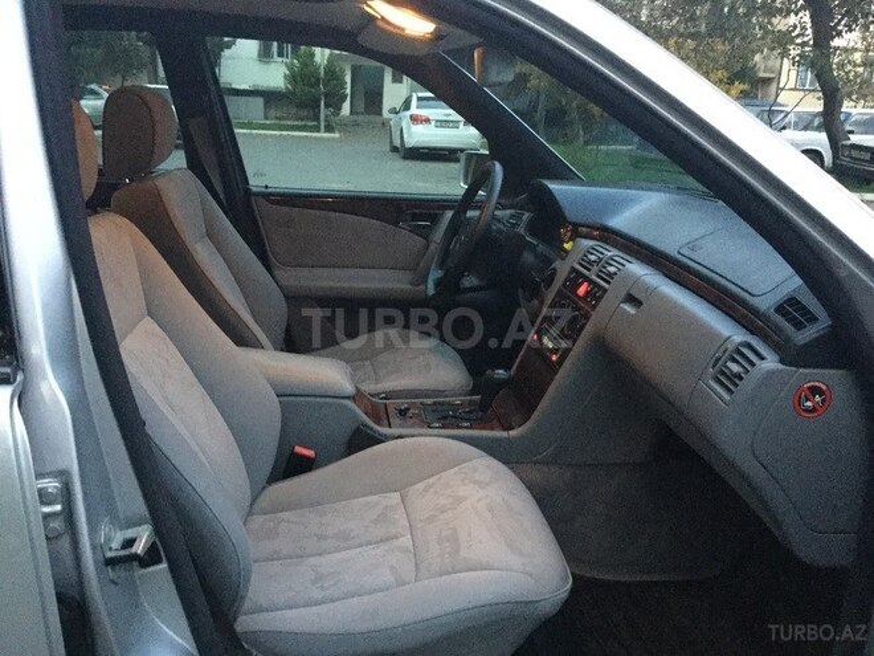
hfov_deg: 58.4
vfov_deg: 45.4
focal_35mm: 31
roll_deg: -3.0
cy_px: 328
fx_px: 783
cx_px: 437
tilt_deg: -16.2
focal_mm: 3.3
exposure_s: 1/17
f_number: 2.4
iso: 640
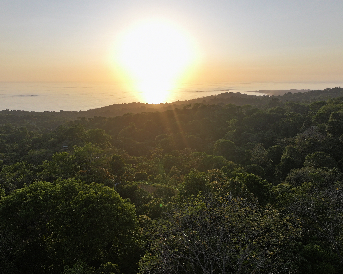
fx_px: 264
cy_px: 134
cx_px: 157
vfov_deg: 54.9
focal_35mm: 26
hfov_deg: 65.9
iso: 130
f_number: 2.8
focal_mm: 12.29
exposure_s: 1/1600
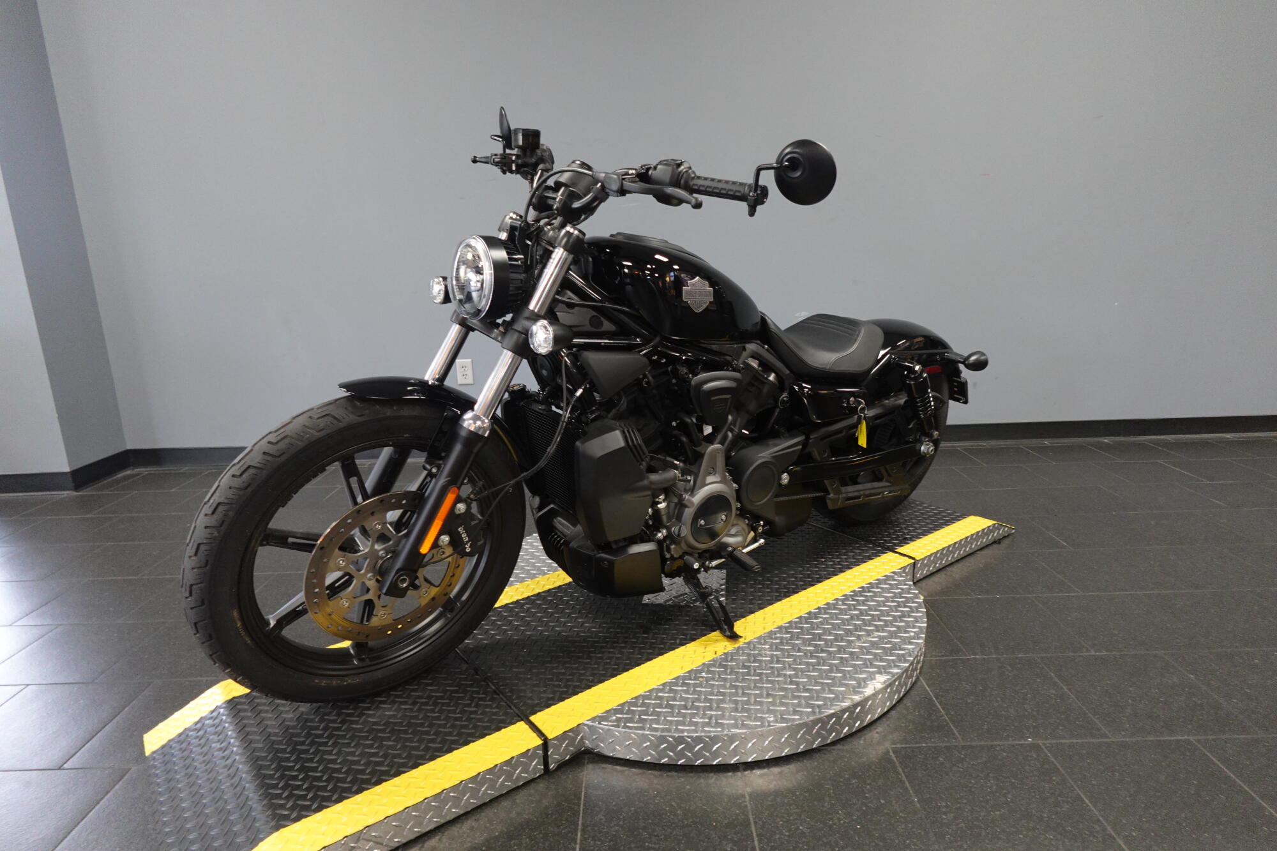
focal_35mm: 20
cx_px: 638
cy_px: 426
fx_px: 709
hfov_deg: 84.0
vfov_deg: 61.9
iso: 800
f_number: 2
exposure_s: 1/100
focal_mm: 7.6
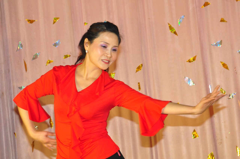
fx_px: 699
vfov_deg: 13.0
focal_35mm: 105
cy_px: 80
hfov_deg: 19.5
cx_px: 120
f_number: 6.3
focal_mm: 70
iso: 800
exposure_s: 1/60
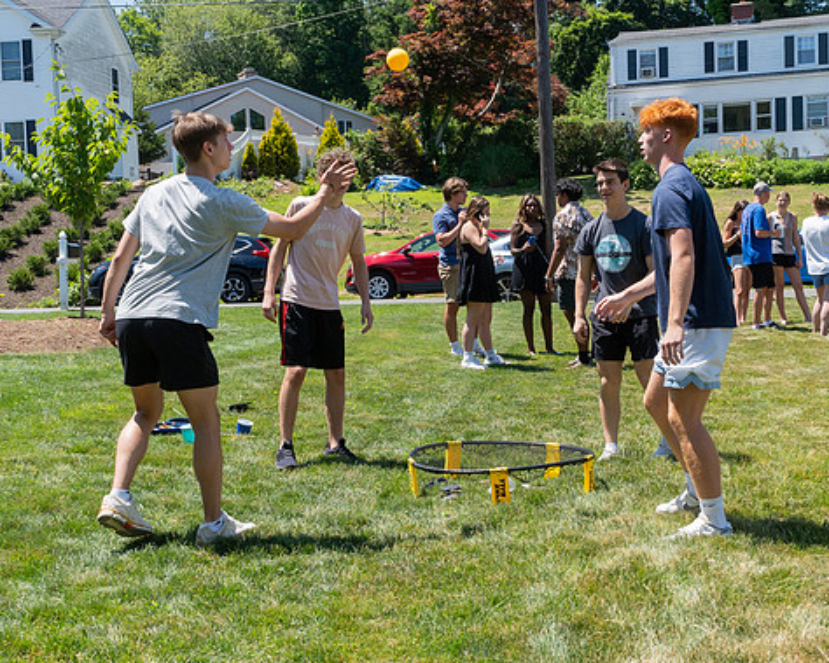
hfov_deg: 37.3
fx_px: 1227
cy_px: 335
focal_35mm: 50
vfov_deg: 30.2
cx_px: 444
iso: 640
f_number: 8
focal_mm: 29
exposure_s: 1/640
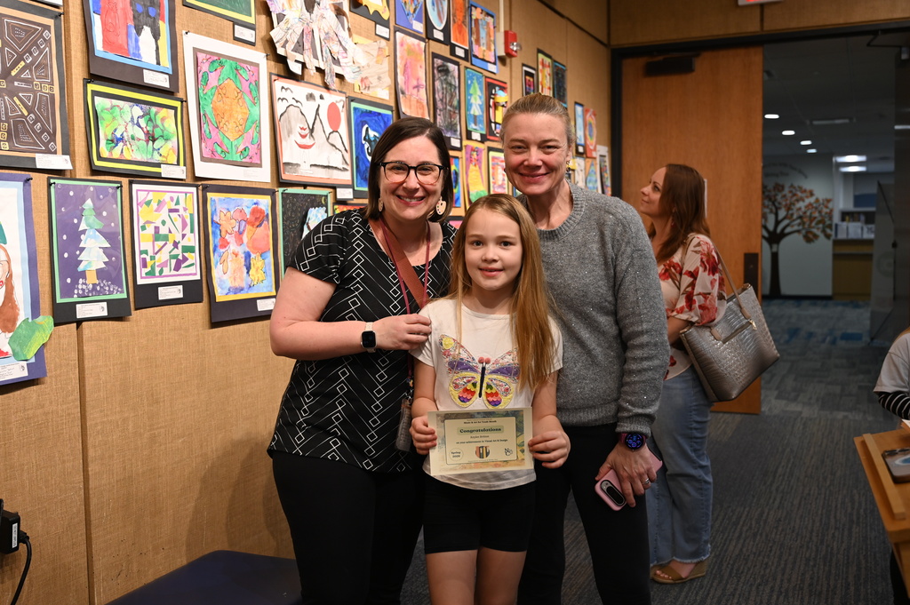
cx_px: 455
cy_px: 302
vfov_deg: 35.9
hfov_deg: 51.9
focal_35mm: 37
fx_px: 935
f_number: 4
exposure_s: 1/125
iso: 560
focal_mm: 37
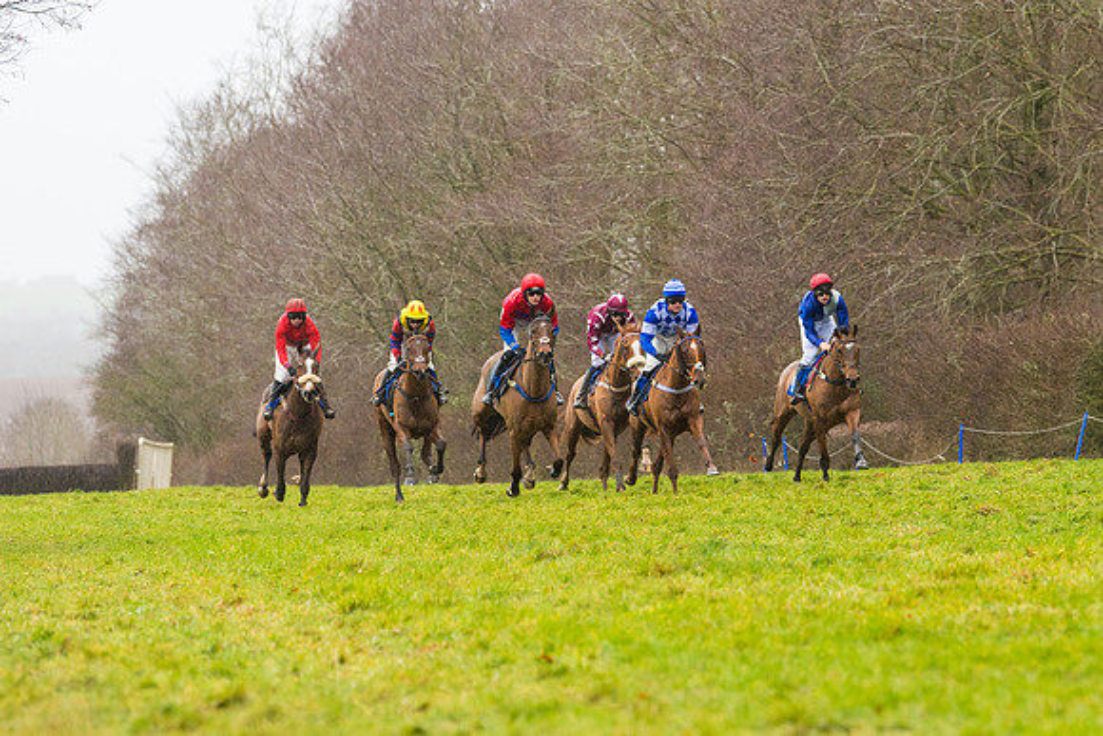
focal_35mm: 210
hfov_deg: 9.8
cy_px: 322
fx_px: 6437
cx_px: 672
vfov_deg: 6.5
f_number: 4
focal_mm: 160
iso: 1000
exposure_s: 1/1000
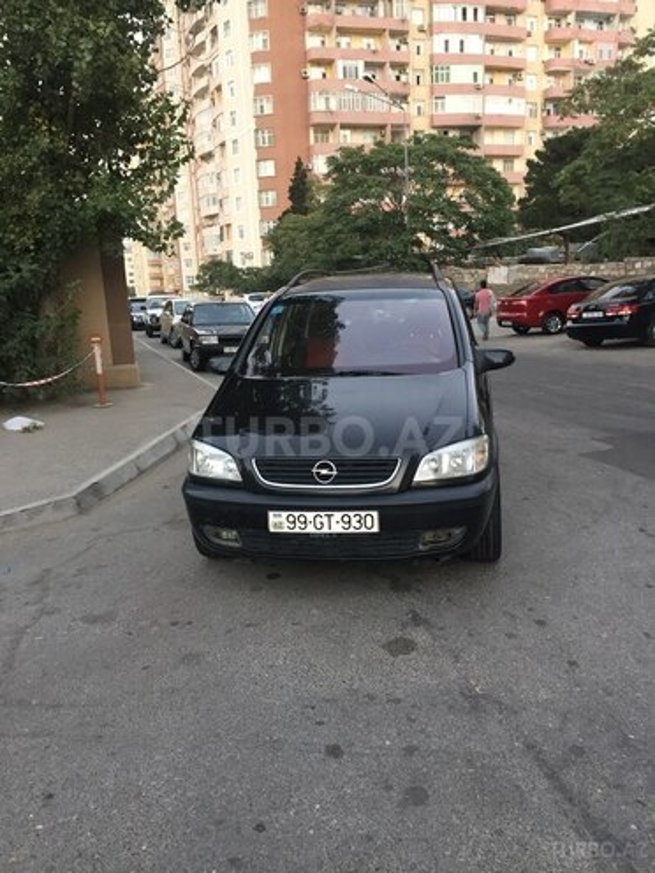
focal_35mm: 29
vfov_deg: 61.7
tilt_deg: -13.7
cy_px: 436
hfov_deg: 48.2
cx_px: 328
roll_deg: +3.2
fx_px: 732
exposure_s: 1/33
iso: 125
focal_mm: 4.15
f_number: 2.2
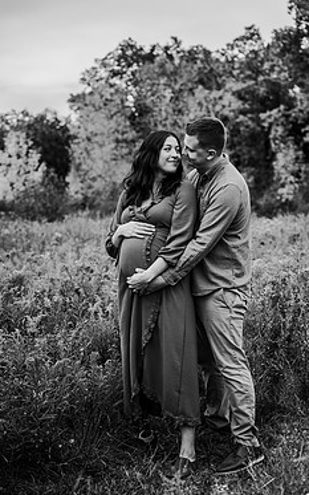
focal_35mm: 59
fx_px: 795
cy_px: 235
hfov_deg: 22.0
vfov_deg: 34.5
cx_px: 147
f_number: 2.8
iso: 200
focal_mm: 48
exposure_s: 1/400
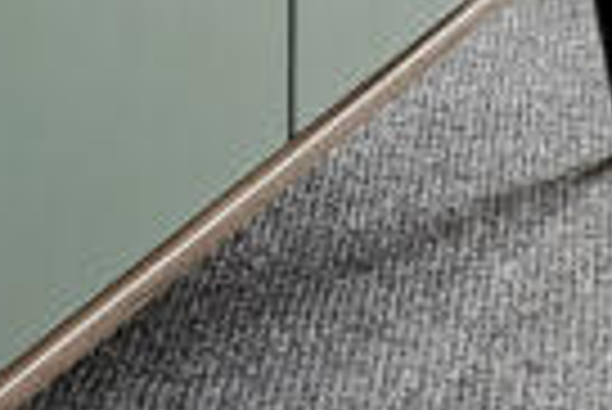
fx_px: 3080
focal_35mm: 181
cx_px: 1917
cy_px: -1025
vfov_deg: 6.6
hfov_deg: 8.9
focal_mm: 24
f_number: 6.3
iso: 320
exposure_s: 1/80
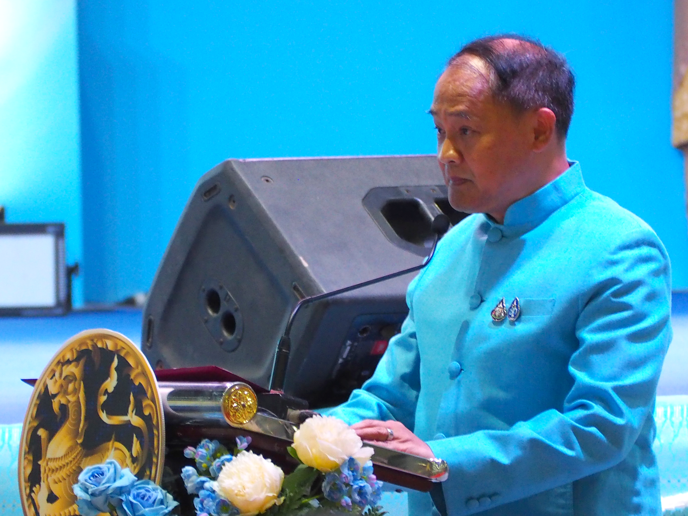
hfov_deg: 6.6
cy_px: 258
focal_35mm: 300
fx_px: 5963
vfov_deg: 5.0
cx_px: 344
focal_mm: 150
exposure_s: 1/50
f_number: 5.6
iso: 1600
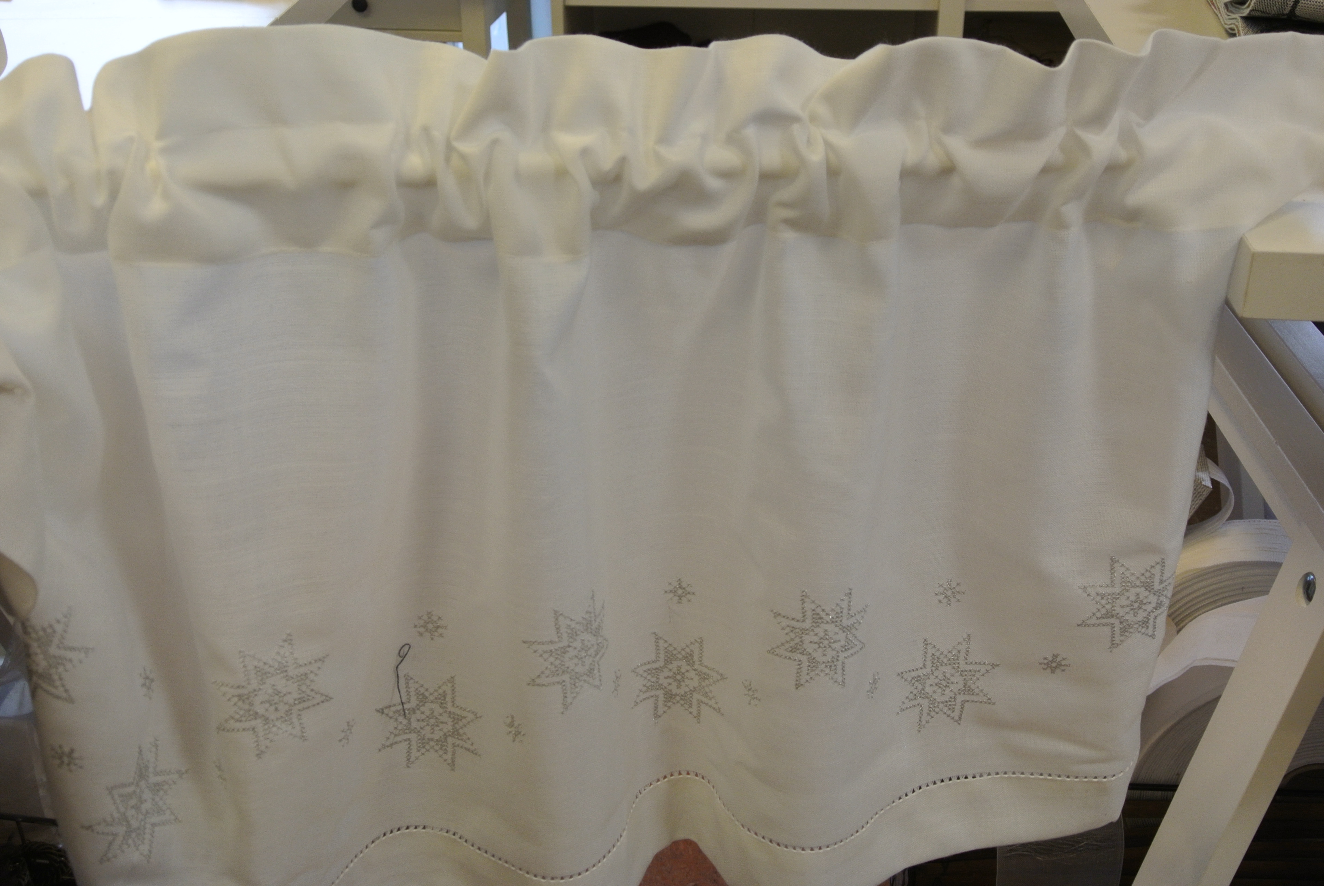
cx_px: 662
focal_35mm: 42
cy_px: 443
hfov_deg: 46.3
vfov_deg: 32.0
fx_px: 1547
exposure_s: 1/60
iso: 400
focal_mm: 15.7
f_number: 4.2
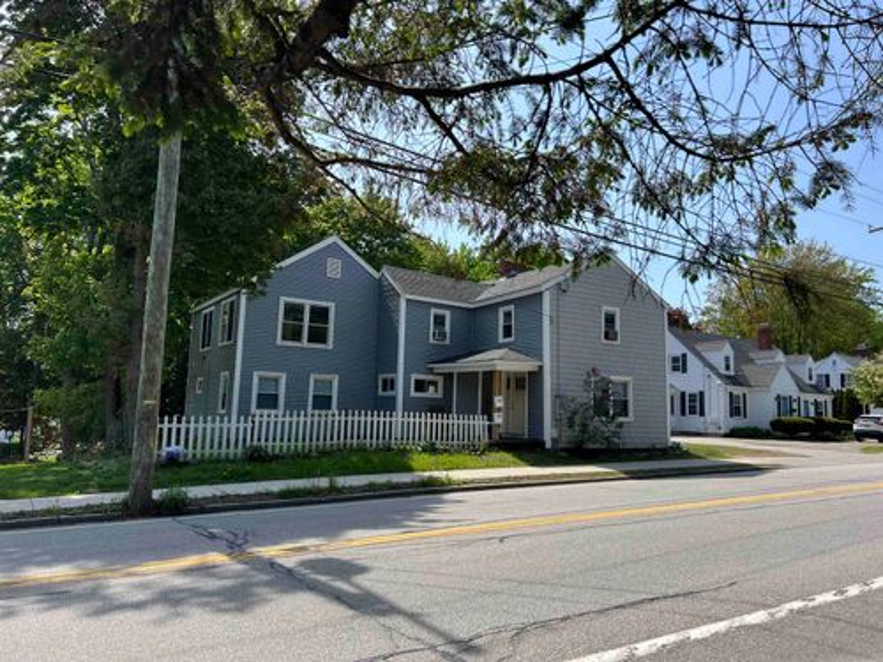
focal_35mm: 26
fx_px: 663
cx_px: 442
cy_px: 331
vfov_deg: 53.1
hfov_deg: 67.3
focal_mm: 5.7
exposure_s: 1/2762
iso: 50
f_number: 1.5
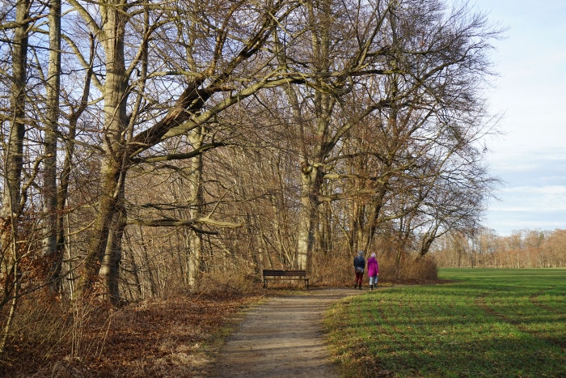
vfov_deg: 26.0
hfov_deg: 38.2
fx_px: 818
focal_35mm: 52
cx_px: 283
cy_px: 189
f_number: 6.3
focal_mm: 52
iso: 100
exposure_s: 1/80
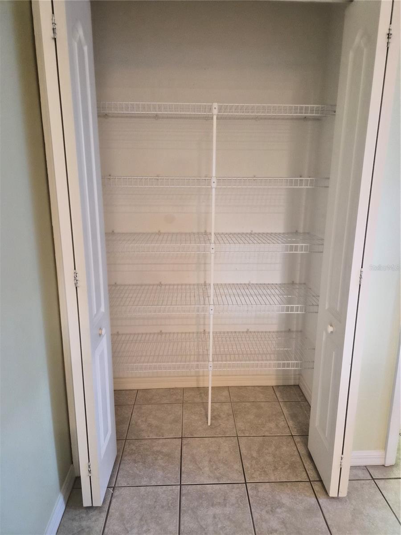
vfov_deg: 73.9
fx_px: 355
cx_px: 200
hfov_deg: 58.9
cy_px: 268
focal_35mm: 23
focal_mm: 5.4
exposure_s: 1/120
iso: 800
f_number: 1.8
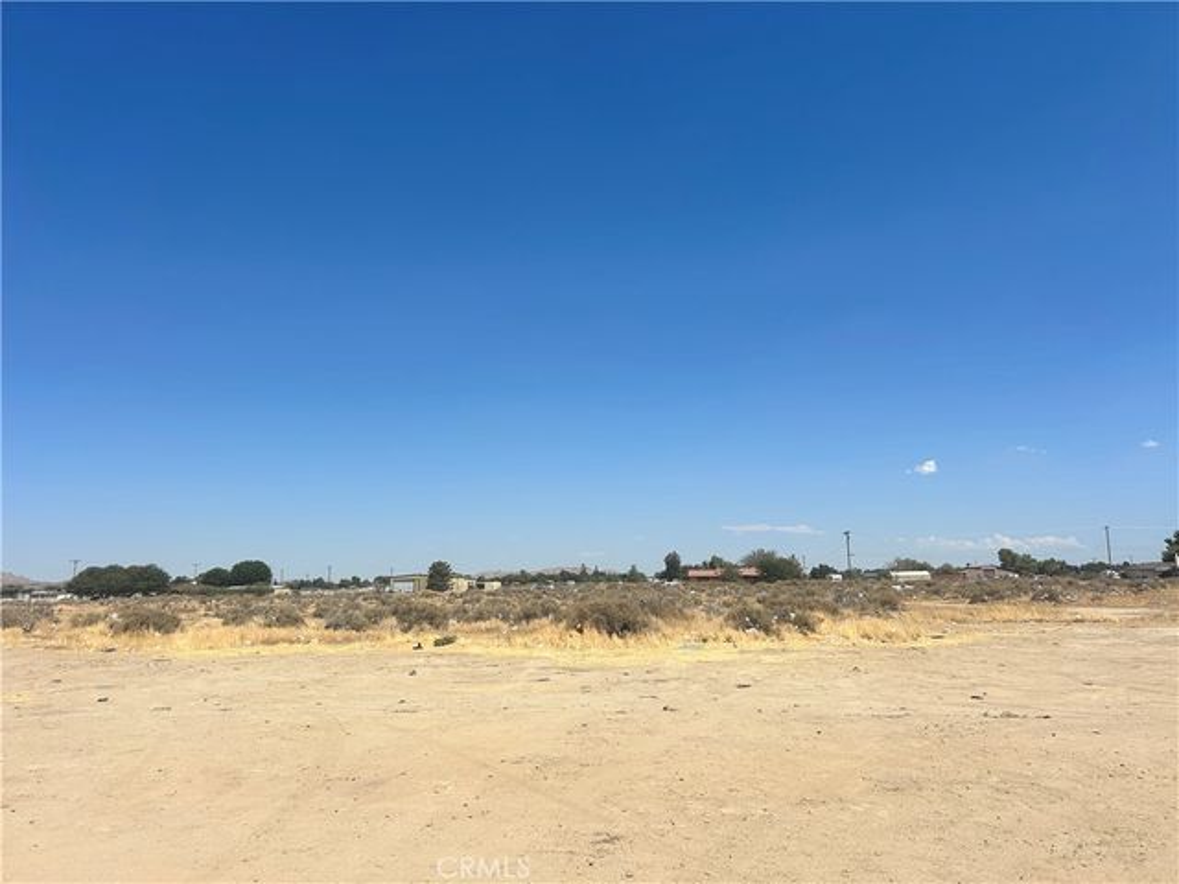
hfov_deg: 67.3
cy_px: 442
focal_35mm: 26
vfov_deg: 53.1
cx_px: 590
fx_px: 886
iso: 50
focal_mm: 5.7
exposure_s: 1/8696
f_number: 1.5
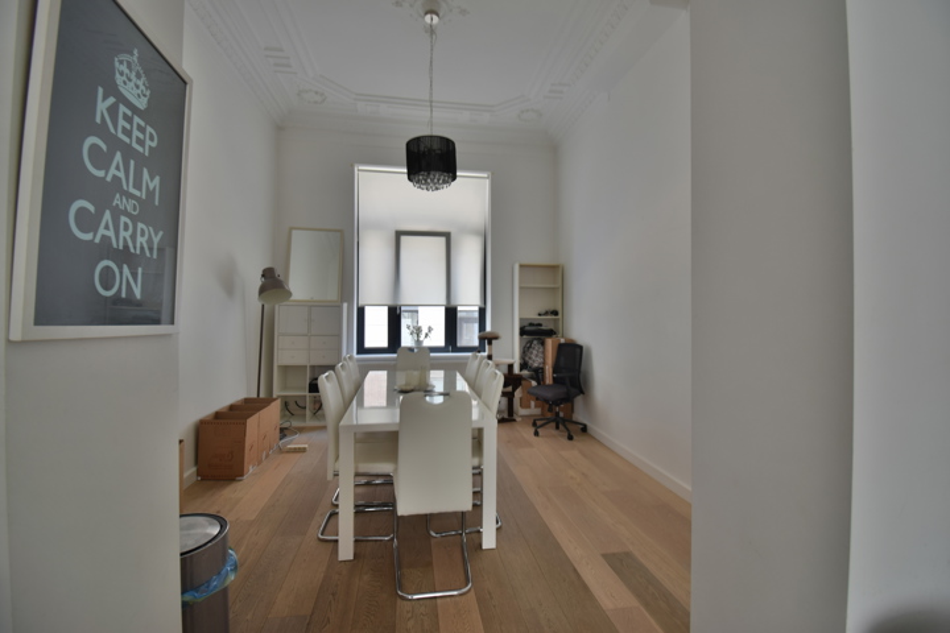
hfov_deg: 100.4
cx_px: 475
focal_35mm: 15
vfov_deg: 77.3
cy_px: 316
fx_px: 396
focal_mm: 10
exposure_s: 1/6
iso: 100
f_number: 4.5
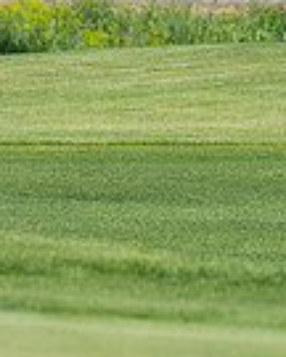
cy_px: -86
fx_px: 8549
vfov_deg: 2.4
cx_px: 281
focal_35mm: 808
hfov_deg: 1.9
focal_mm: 200
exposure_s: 1/1250
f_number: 5.6
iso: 200
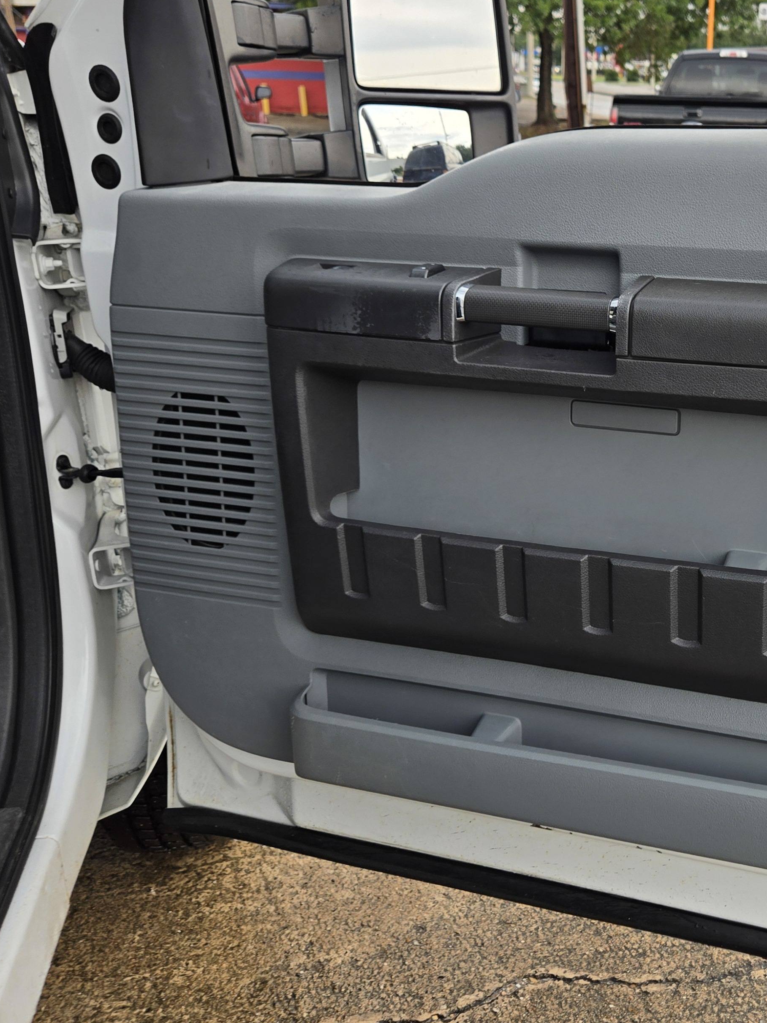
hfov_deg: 35.9
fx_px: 1123
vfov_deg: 48.9
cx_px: 659
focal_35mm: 38
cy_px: 467
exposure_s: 1/180
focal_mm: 5.4
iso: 25
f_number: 1.8
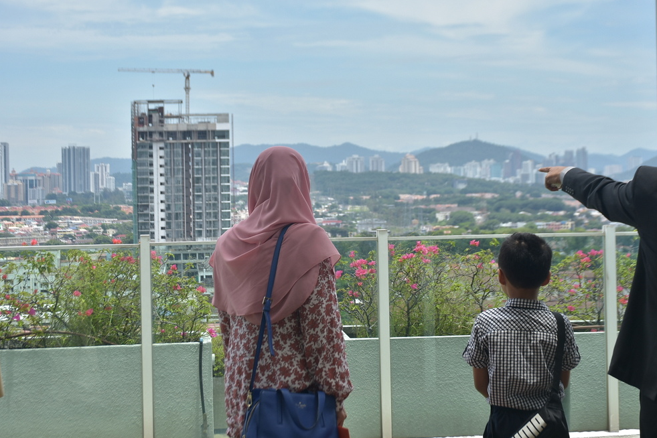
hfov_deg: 28.6
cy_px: 220
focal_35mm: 71
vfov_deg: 19.3
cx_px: 332
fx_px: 1287
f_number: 8
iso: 100
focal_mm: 45
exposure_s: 1/320
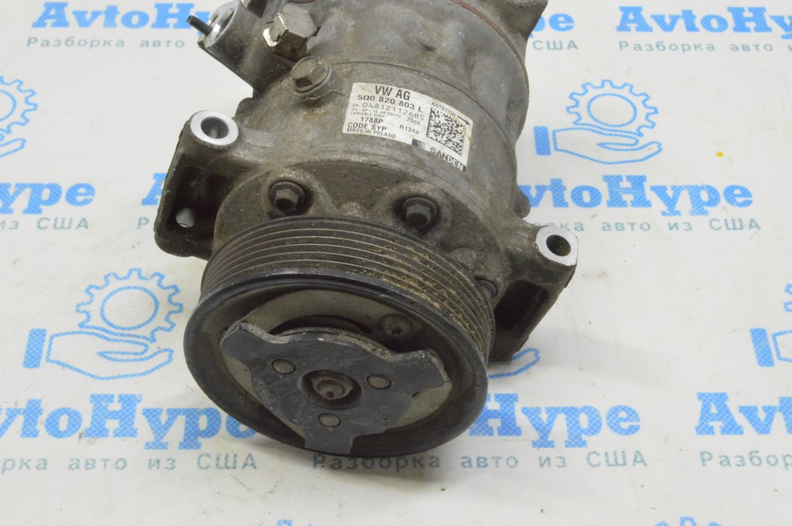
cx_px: 396
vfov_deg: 22.6
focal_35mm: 60
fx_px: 1319
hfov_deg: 33.4
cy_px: 263
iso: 6400
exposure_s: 1/15
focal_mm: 40
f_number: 20
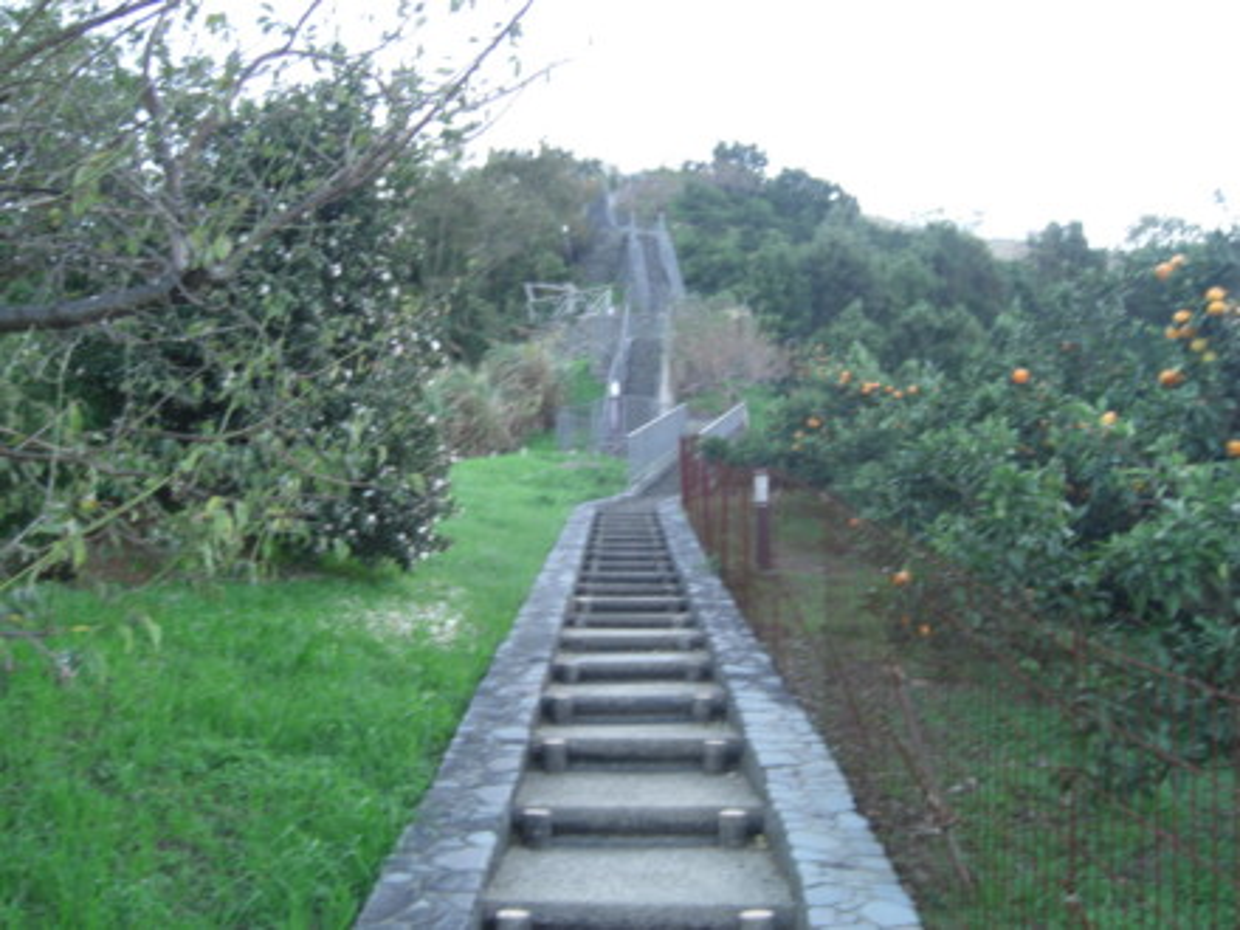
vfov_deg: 37.7
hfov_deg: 49.0
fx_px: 1361
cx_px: 620
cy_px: 465
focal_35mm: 38
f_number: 2.8
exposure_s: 1/40
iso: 100
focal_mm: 7.9
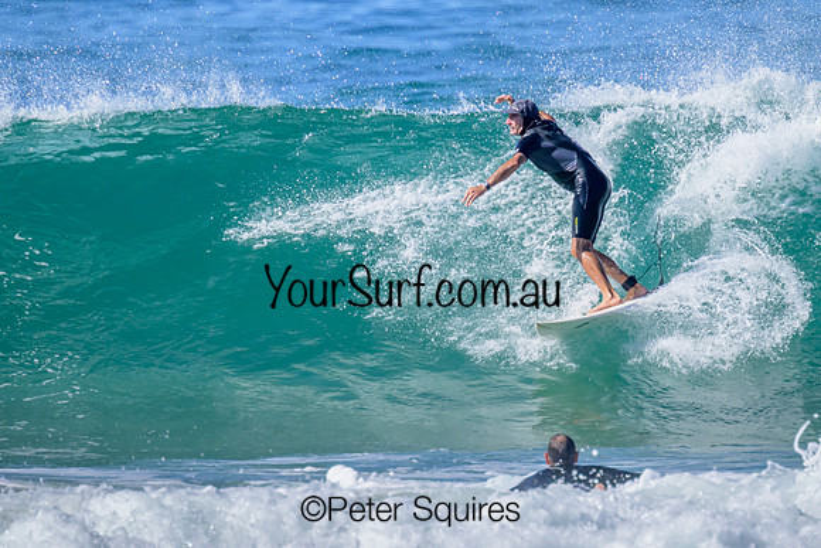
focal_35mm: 1090
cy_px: 199
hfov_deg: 1.9
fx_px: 24864
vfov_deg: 1.3
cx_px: 461
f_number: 11
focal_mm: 800
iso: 1250
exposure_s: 1/2000
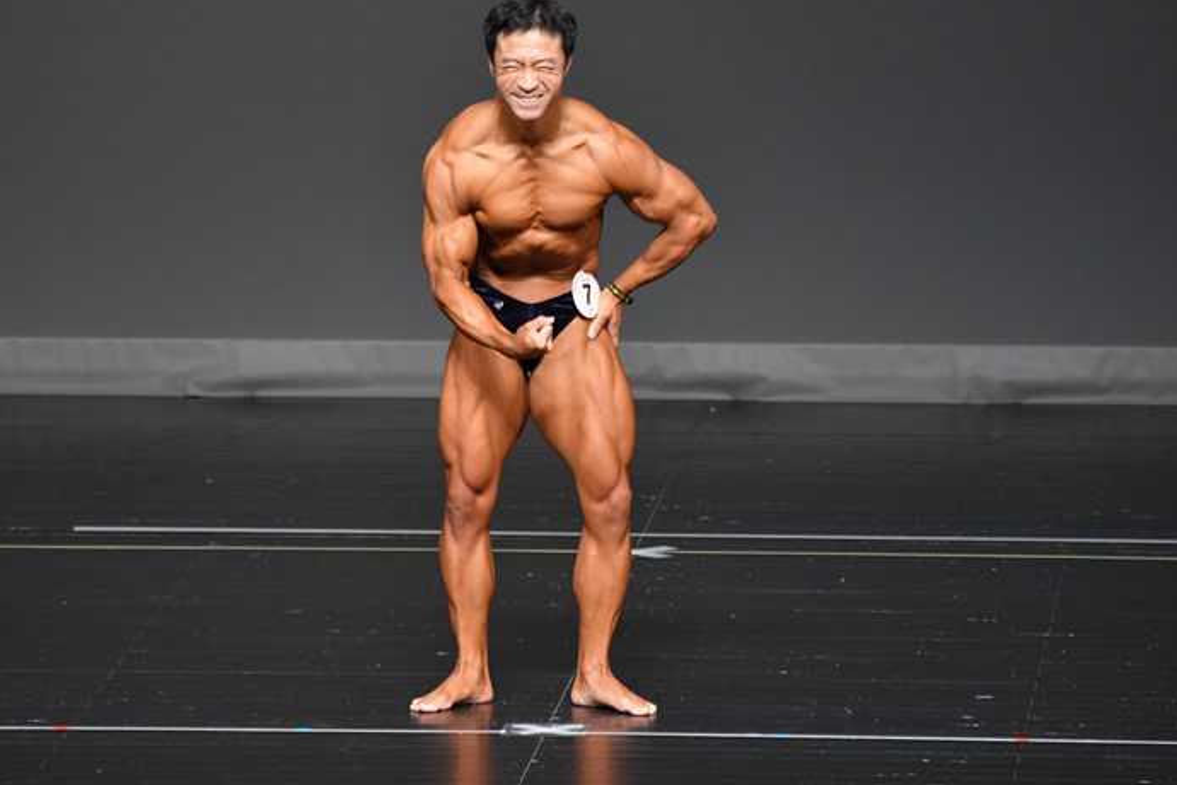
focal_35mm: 421
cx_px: 564
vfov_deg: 3.3
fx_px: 13763
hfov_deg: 4.9
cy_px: 353
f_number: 5.6
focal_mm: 250
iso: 2500
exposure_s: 1/400
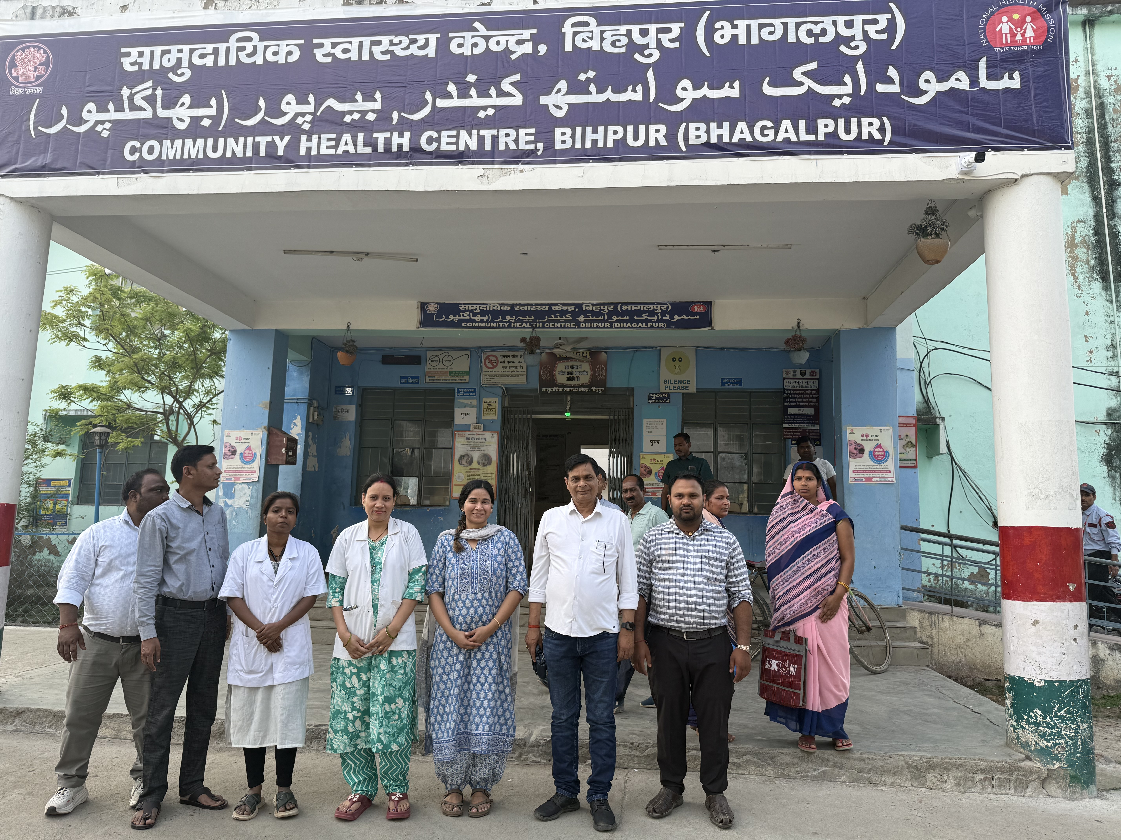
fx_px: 777
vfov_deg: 56.8
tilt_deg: +7.7
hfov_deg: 71.6
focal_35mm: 24
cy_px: 420
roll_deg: -1.5
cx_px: 560
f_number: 1.78
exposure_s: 1/622
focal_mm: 6.76
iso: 80
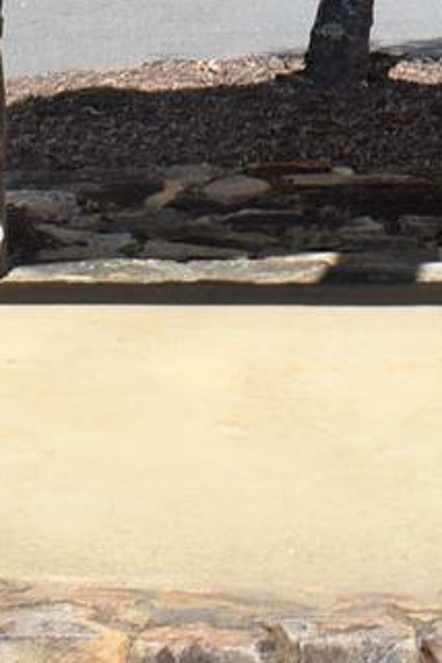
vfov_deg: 9.7
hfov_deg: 7.1
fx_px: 3573
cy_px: -772
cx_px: 218
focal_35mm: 194
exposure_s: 1/250
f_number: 8
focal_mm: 18
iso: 100
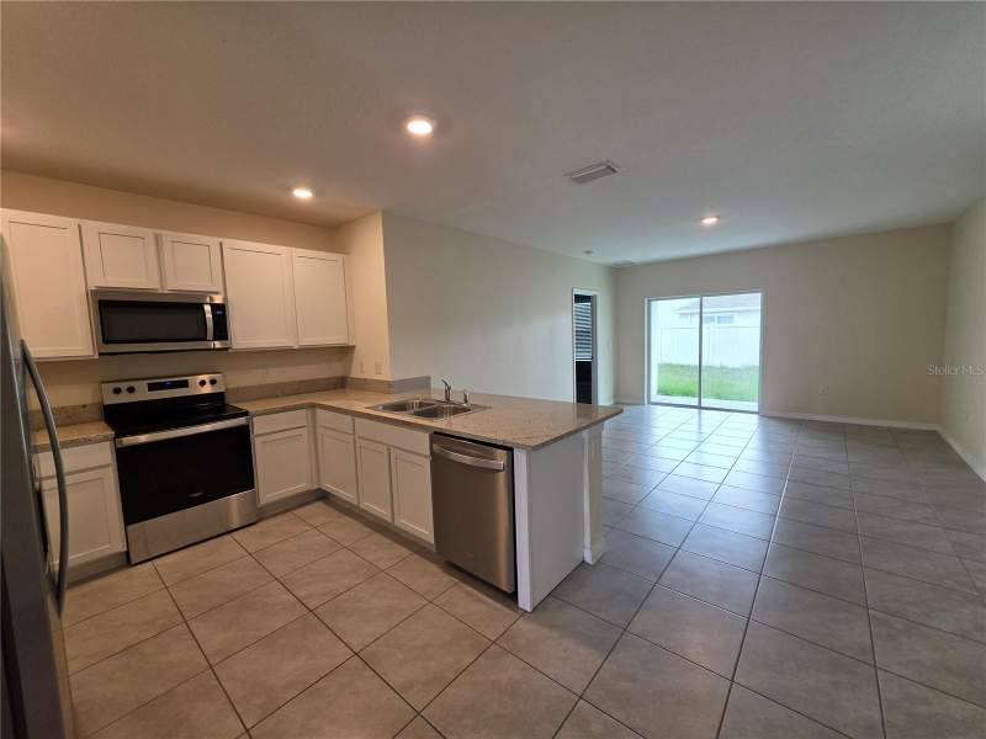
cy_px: 370
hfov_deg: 106.2
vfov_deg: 89.9
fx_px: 370
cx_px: 493
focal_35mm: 13
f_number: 1.9
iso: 64
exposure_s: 1/120
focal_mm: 2.2
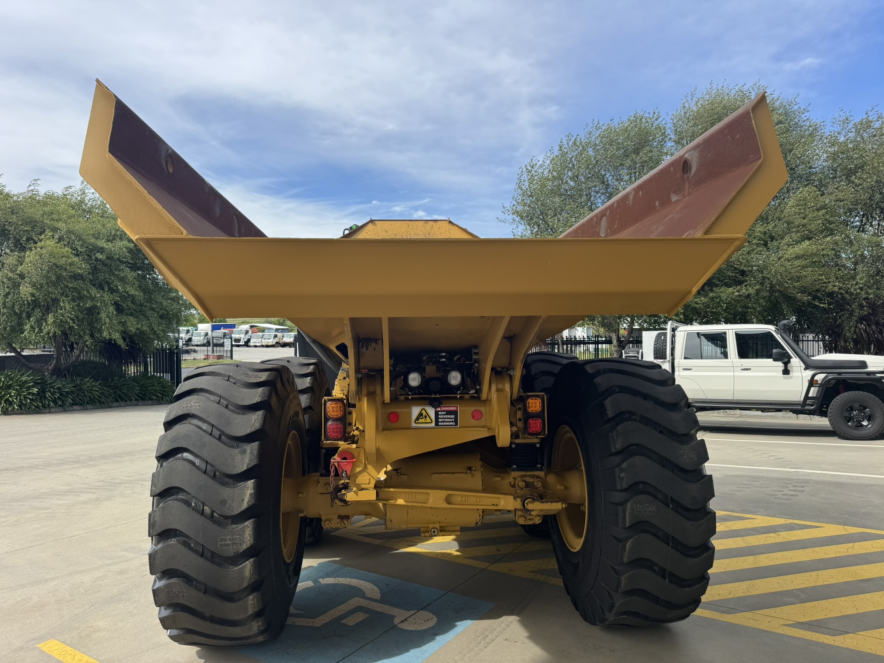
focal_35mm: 24
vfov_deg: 56.8
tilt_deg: -0.5
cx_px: 442
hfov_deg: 71.6
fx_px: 613
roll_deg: +0.2
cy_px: 332
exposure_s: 1/3096
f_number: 1.78
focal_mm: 6.76
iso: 80
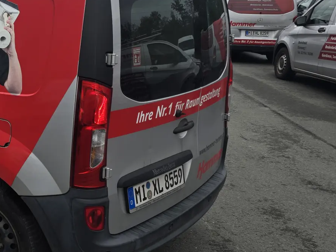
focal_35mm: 50
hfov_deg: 34.1
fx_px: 485
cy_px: 113
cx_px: -16
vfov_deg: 29.1
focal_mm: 6.3
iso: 12
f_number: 1.7
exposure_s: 1/180
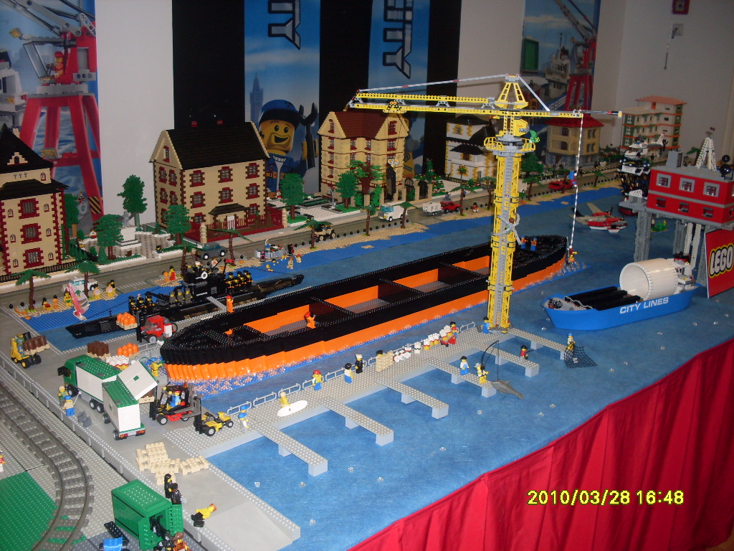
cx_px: 367
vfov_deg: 37.7
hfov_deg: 49.0
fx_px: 806
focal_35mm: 38
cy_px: 276
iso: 100
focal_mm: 6.3
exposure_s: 1/45
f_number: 2.8
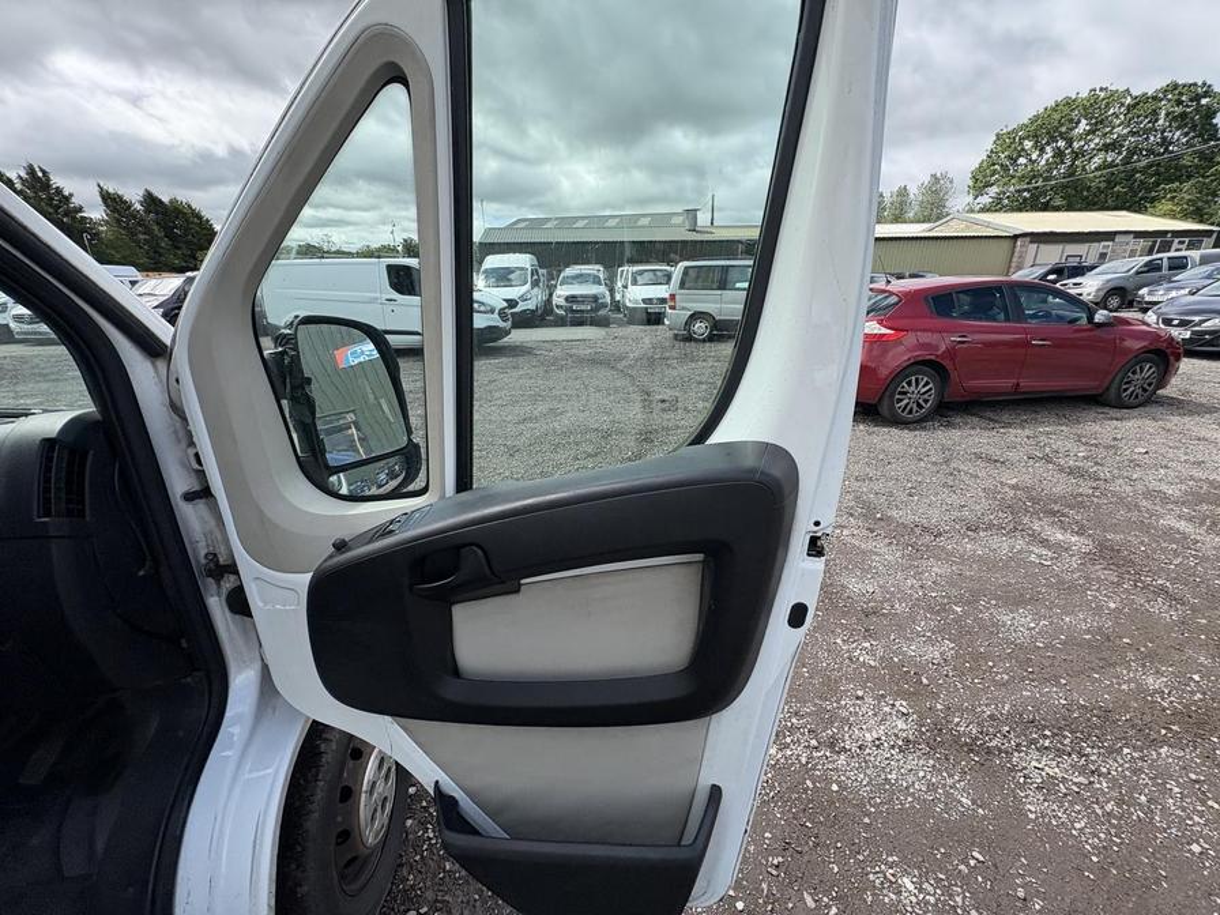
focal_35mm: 14
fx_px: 493
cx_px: 610
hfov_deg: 102.1
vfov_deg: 85.7
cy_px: 458
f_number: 2.2
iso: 40
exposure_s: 1/868
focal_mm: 2.22
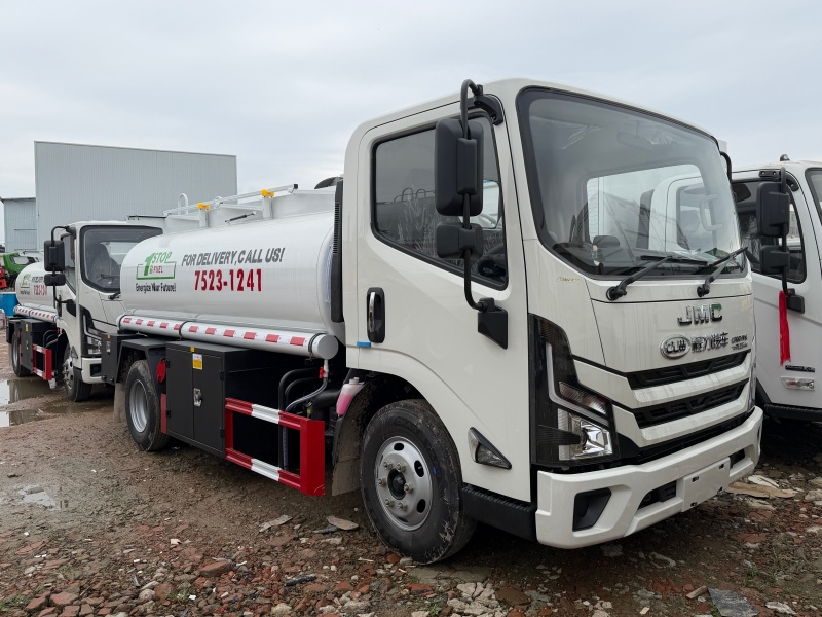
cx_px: 411
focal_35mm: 24
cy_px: 308
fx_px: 570
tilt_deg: +0.0
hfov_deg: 71.6
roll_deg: +1.3
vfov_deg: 56.8
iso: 80
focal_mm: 6.76
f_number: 1.78
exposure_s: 1/1410
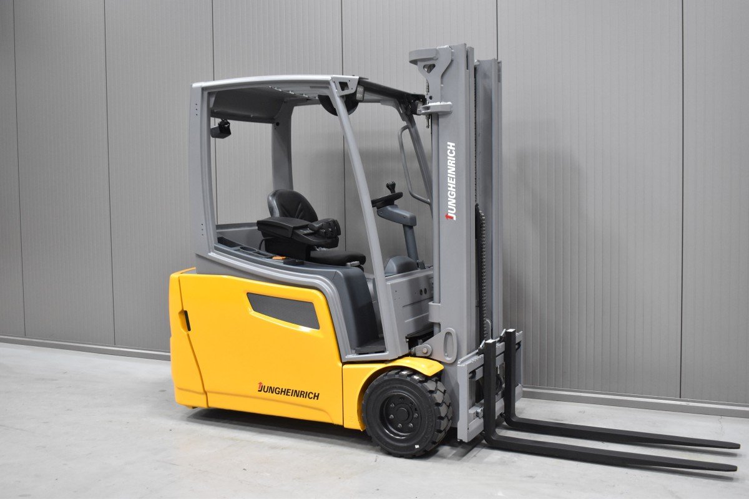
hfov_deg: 51.3
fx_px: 780
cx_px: 374
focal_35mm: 38
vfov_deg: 35.5
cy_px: 250
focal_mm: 25
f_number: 4.5
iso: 1600
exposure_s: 1/50
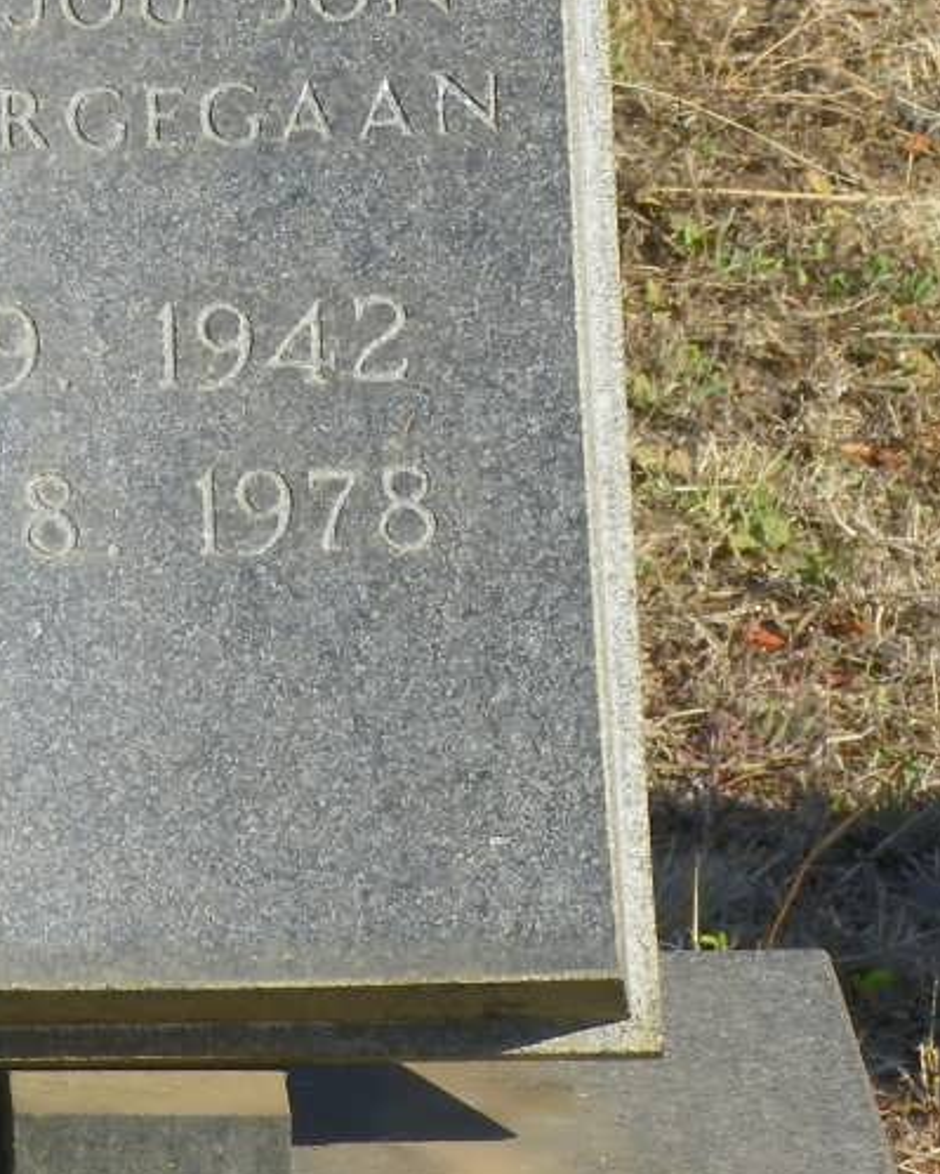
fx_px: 9554
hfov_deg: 5.6
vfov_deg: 7.0
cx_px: -309
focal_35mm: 275
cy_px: 325
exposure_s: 1/160
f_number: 5.6
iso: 64
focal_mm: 20.8
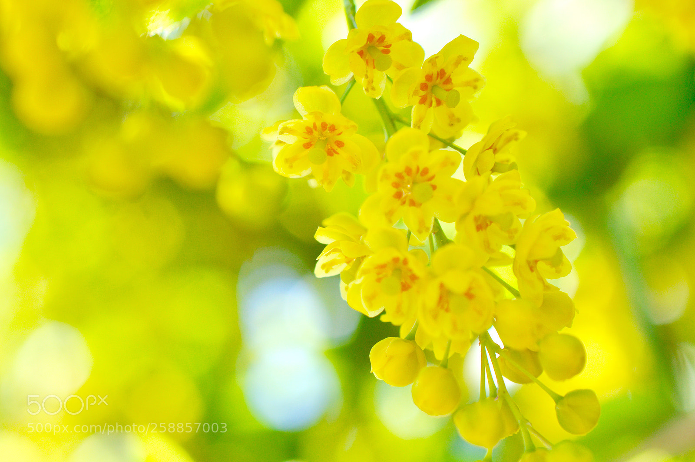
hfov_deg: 33.4
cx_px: 348
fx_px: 1157
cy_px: 231
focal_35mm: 60
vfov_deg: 22.6
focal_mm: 40
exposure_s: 1/250
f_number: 5.6
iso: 100
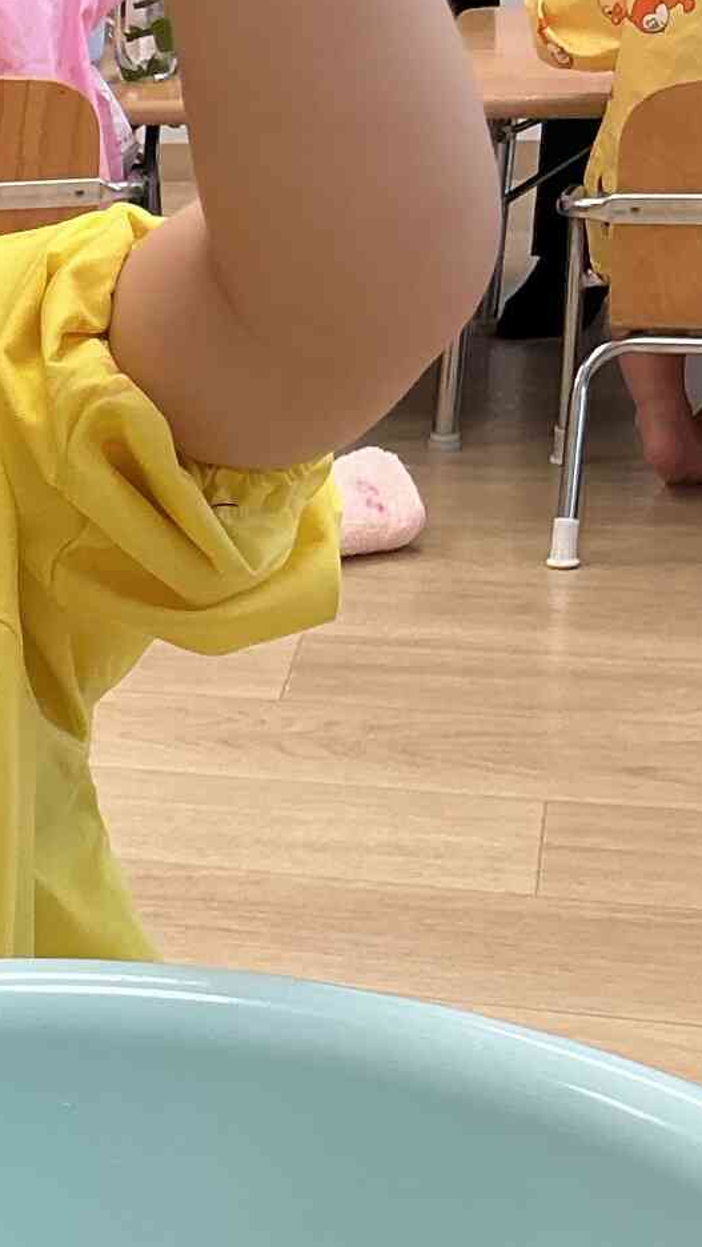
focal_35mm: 81
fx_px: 2679
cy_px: 741
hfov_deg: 14.0
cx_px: -364
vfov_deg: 26.2
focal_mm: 3
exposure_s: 1/120
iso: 40
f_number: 1.8
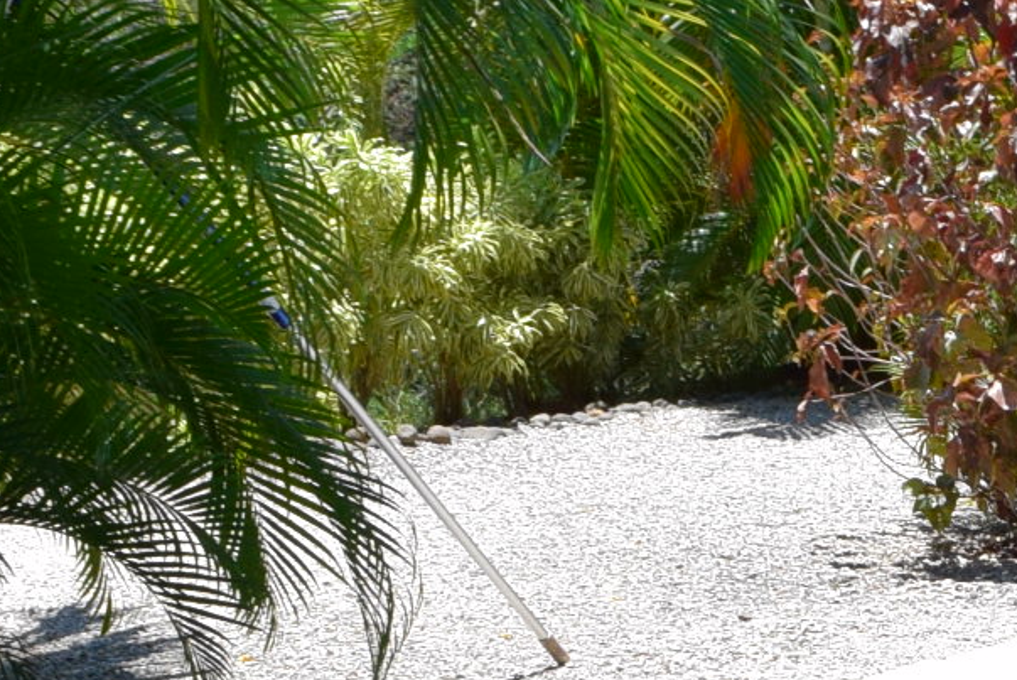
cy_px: 688
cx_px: 1771
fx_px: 3788
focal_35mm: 134
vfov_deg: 10.2
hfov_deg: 13.8
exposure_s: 1/320
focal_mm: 18
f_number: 11
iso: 400
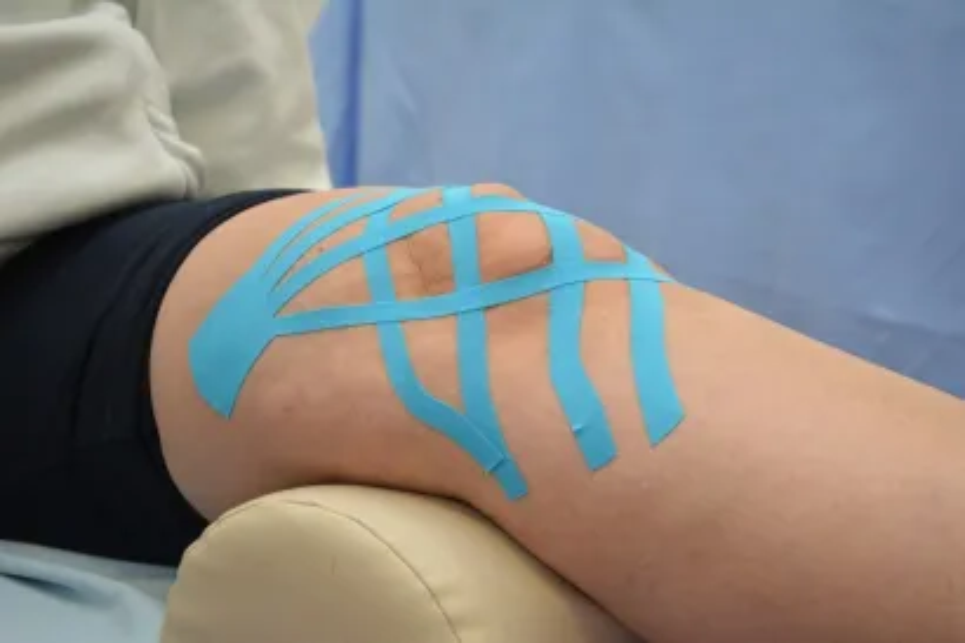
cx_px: 482
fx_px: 2210
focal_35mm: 82
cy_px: 322
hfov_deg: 24.6
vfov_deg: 16.5
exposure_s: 1/60
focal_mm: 55
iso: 560
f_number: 5.6
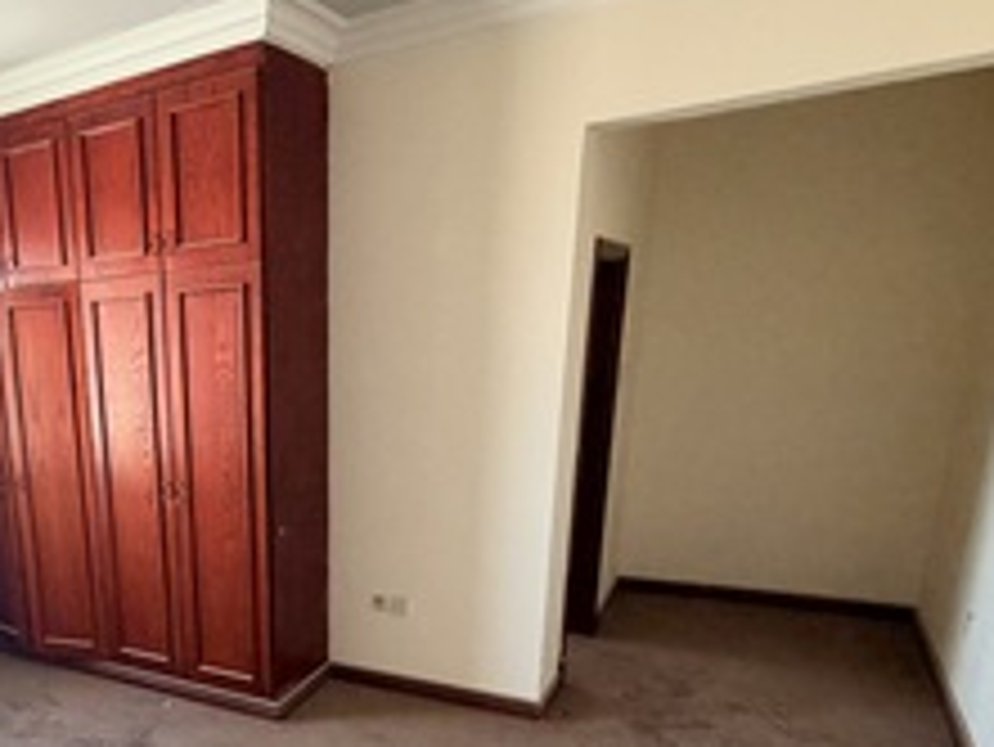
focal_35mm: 29
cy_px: 569
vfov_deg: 46.4
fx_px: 833
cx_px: 160
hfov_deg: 55.9
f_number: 2.2
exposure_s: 1/60
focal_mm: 2.22
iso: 400
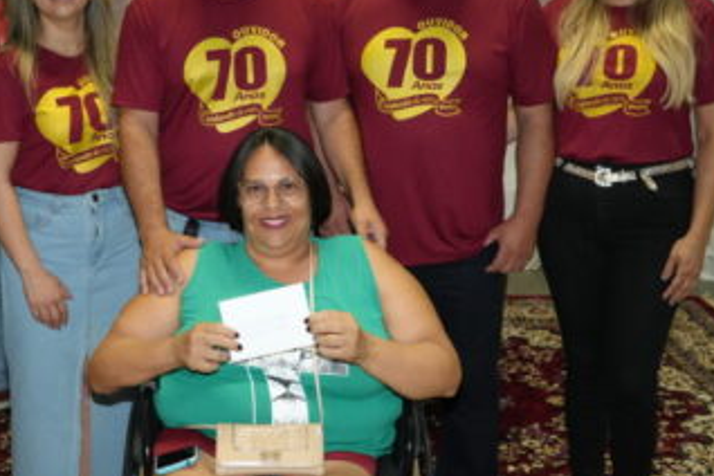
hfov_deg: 38.8
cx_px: 305
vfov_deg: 26.4
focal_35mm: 51
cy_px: 177
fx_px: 1011
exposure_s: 1/160
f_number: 4
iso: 6400
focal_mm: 30
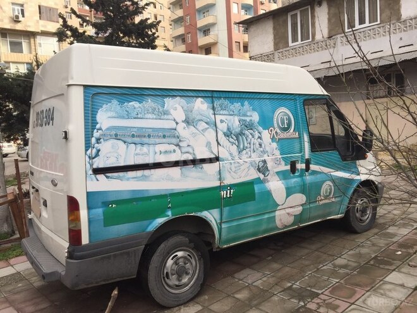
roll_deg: +4.3
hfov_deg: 61.7
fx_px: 349
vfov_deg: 48.2
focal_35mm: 29
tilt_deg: -4.3
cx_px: 208
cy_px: 156
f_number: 2.2
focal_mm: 4.15
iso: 32
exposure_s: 1/439
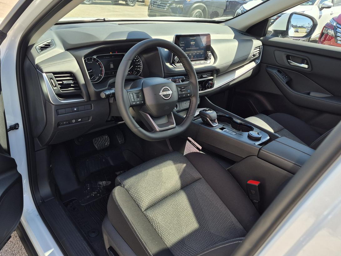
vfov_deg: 51.3
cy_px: 116
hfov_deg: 65.1
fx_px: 266
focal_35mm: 27
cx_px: 150
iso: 25
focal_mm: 5.4
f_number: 1.8
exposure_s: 1/351
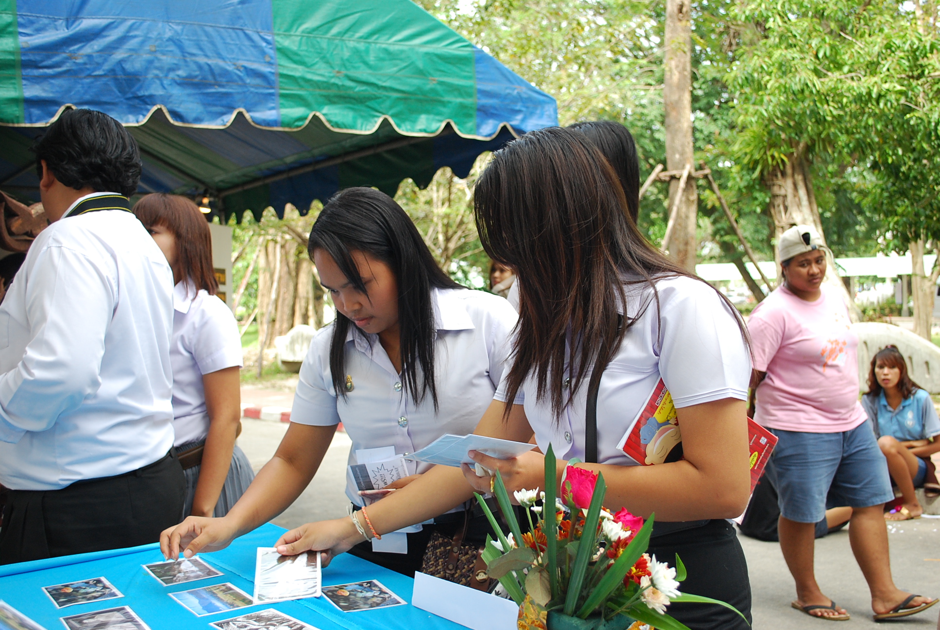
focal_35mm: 39
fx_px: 1020
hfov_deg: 49.5
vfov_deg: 34.3
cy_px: 315
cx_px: 470
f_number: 4.2
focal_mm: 26
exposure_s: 1/320
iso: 400
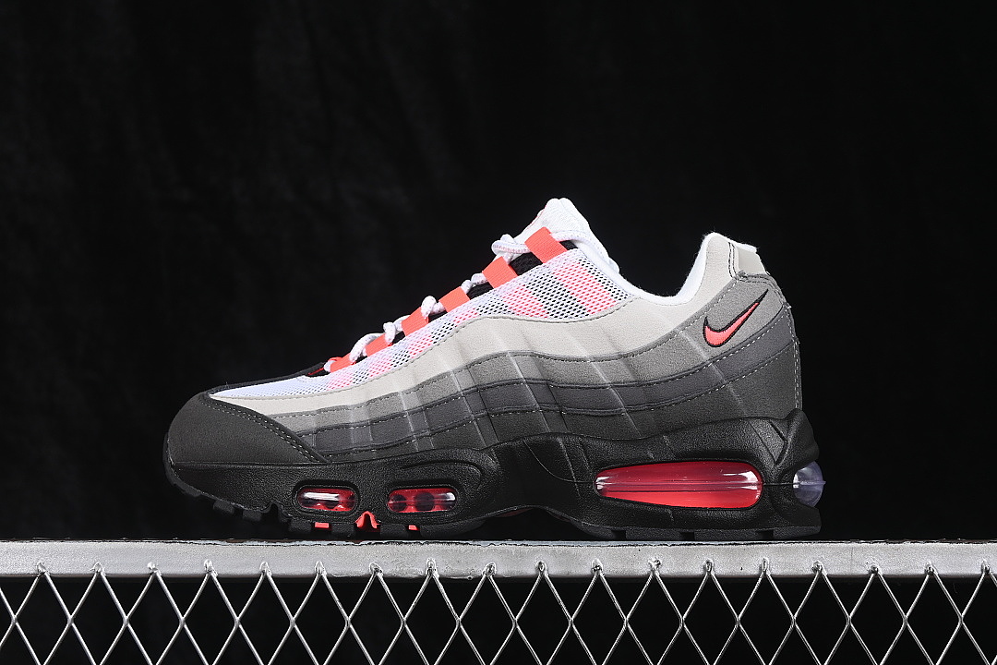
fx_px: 2077
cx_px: 498
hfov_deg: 27.0
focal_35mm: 75
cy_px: 332
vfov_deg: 18.2
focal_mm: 50
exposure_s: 1/80
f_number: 7.1
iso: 160
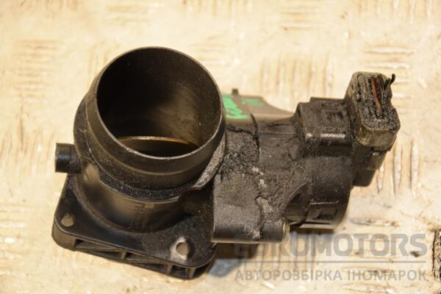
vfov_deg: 12.2
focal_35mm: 112
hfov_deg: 18.2
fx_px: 1378
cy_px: 147
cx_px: 220
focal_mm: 75
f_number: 5.3
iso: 800
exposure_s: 1/100
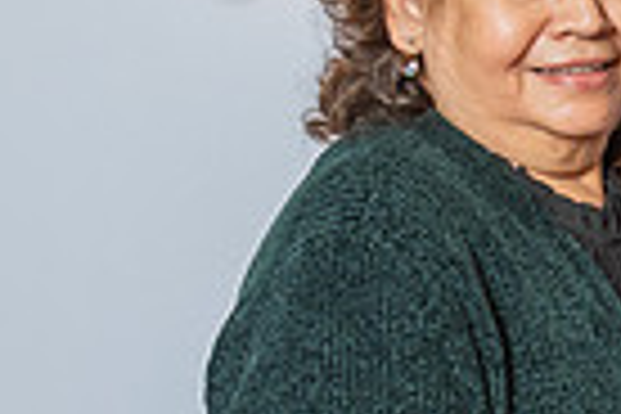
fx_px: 4174
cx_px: 1331
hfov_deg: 8.0
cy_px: 357
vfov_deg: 5.7
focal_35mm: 242
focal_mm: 50
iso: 250
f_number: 4
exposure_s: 1/250
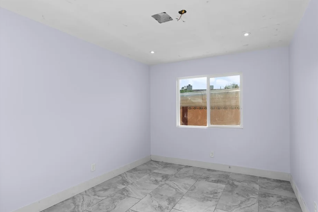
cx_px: 177
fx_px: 168
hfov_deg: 86.6
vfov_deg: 64.5
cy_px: 111
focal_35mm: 19
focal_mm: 17
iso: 400
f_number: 8
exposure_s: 1/200
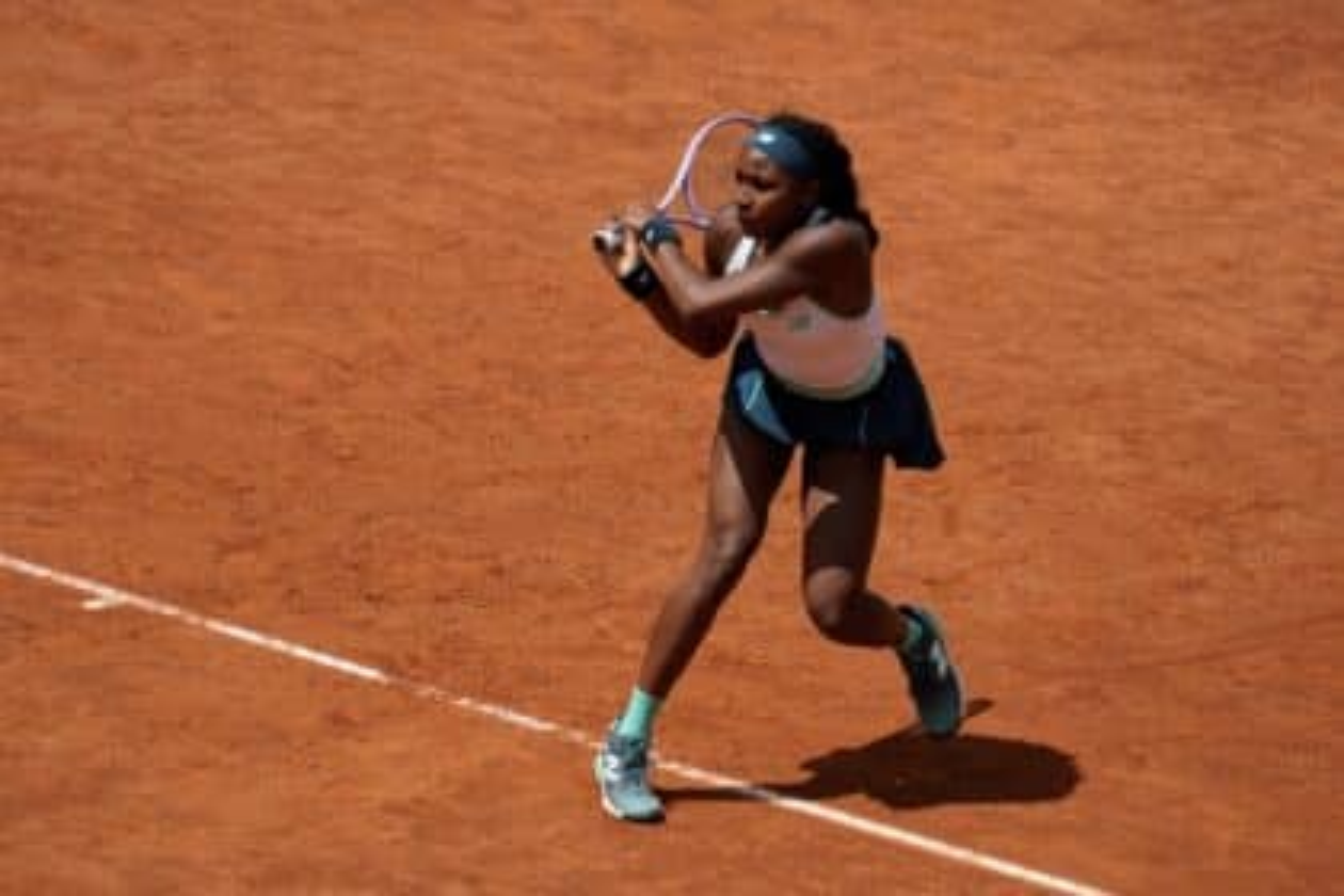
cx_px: 672
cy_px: 448
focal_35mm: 240
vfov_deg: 5.7
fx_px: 8959
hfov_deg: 8.6
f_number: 6.3
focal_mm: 240
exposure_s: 1/2000
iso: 320
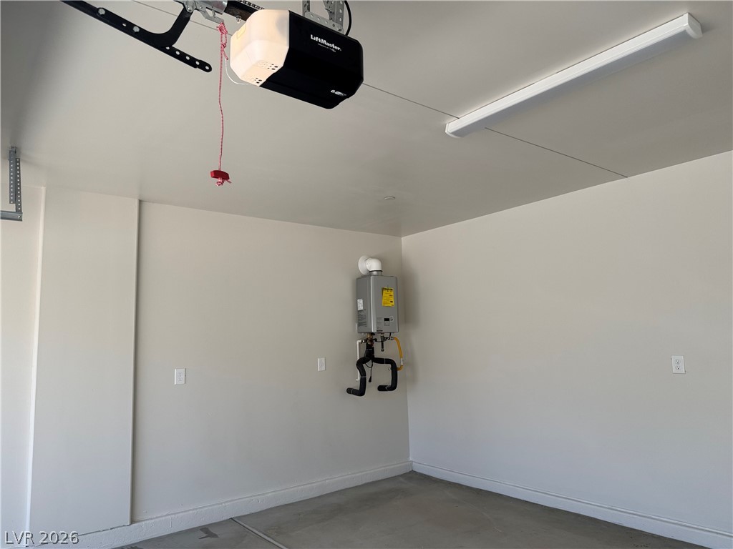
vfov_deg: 56.8
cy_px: 274
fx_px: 508
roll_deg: +0.8
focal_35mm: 24
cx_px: 366
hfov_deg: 71.6
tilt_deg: +8.1
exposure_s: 1/562
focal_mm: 6.76
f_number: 1.78
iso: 80
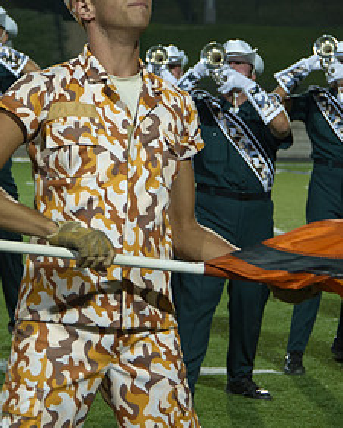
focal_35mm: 168
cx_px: 132
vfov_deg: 11.5
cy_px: 177
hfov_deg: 9.2
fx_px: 2131
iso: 1600
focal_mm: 65
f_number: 5
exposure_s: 1/160
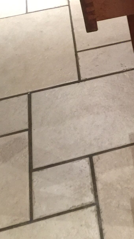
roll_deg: +2.6
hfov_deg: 13.0
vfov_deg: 23.4
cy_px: -13
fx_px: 543
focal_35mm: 86
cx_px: 227
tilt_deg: -30.8
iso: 100
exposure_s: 1/10
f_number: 2.2
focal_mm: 4.15
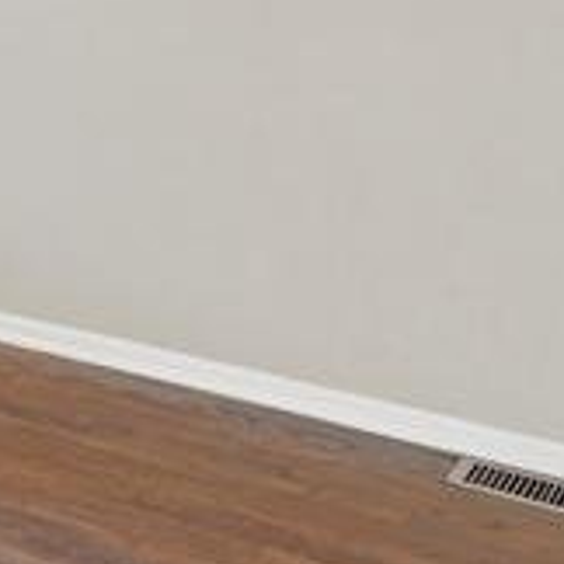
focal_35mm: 86
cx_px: -648
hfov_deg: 15.2
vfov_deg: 18.3
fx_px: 1585
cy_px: -233
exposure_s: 1/25
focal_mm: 16
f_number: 8
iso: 400
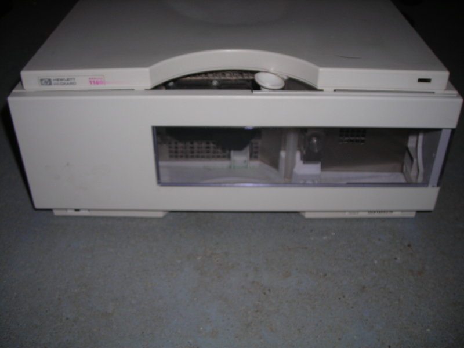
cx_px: 232
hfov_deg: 45.8
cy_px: 174
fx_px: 550
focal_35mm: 41
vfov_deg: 35.1
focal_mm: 6.8
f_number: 6.6
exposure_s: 1/60.1
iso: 50
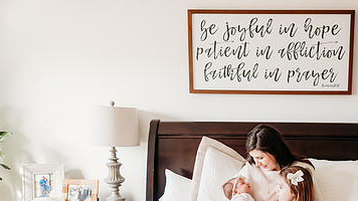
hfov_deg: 47.8
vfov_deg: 28.0
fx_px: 389
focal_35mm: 41
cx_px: 262
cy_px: 177
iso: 640
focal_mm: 24
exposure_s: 1/250
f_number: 2.5
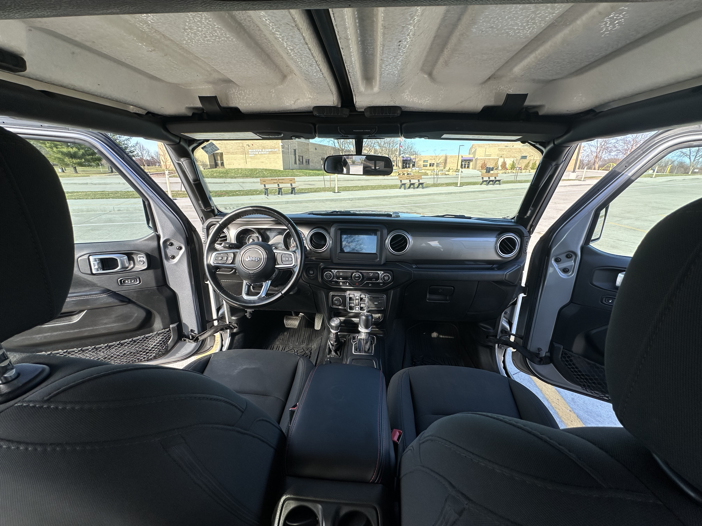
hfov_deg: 102.1
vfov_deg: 85.7
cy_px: 263
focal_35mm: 14
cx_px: 351
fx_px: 284
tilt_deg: -19.1
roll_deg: +0.5
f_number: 2.2
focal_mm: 2.22
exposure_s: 1/394
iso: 40
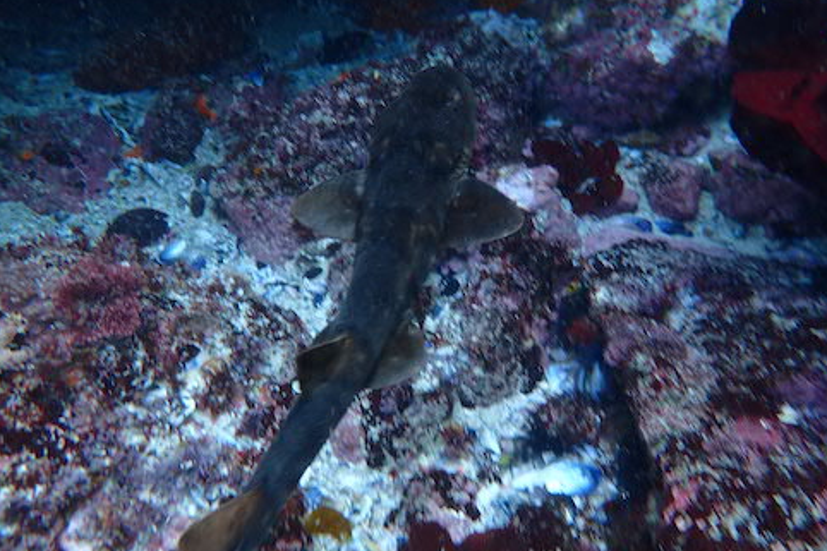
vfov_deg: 47.9
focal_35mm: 27
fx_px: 620
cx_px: 426
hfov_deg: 67.4
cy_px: 270
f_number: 2.8
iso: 200
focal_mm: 4.5
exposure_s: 1/60
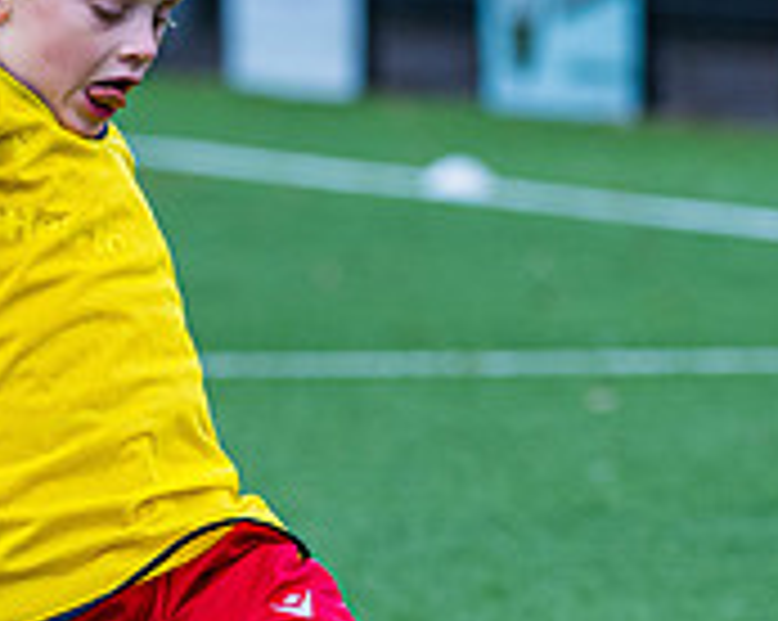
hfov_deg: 3.0
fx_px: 15065
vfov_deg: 2.4
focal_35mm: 655
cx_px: 166
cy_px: 505
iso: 400
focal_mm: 135
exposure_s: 1/800
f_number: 4
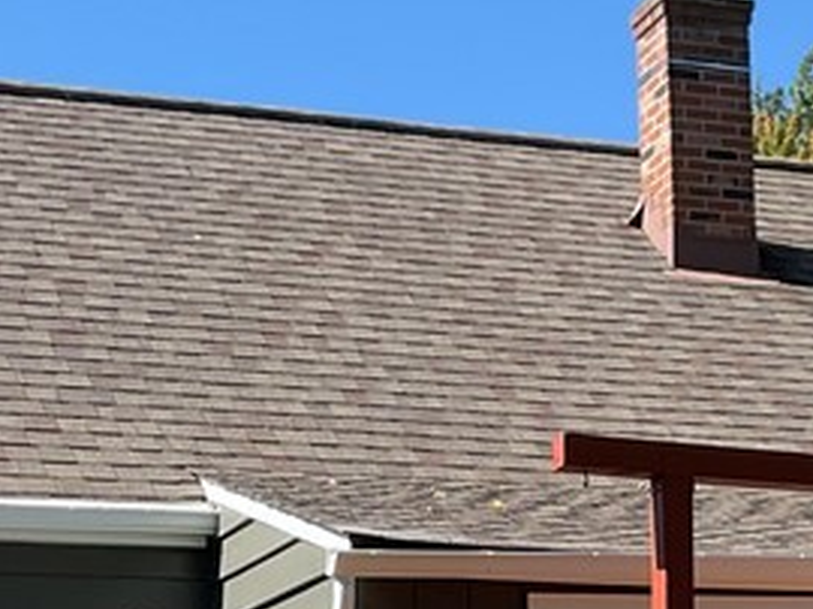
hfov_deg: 17.7
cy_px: 886
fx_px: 2581
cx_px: 671
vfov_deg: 12.8
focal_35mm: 110
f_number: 1.8
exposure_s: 1/816
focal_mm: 3
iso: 16
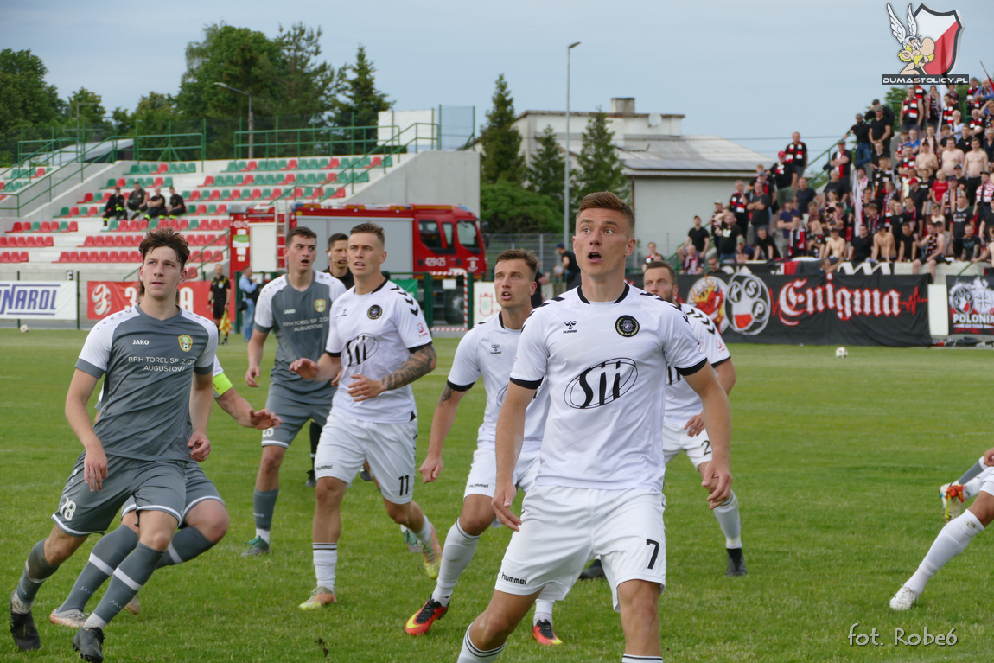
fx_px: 3479
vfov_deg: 10.9
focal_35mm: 126
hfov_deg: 16.3
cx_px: 497
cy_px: 332
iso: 160
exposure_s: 1/500
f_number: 3.9
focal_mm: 45.89
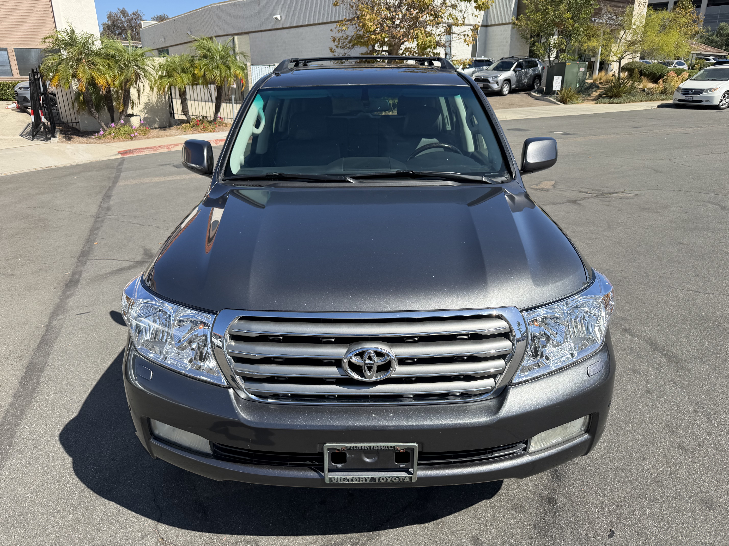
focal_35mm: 24
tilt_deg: -19.4
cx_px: 364
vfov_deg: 56.8
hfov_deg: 71.6
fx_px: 505
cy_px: 273
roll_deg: +0.9
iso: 80
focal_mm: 6.76
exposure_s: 1/3425
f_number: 1.78
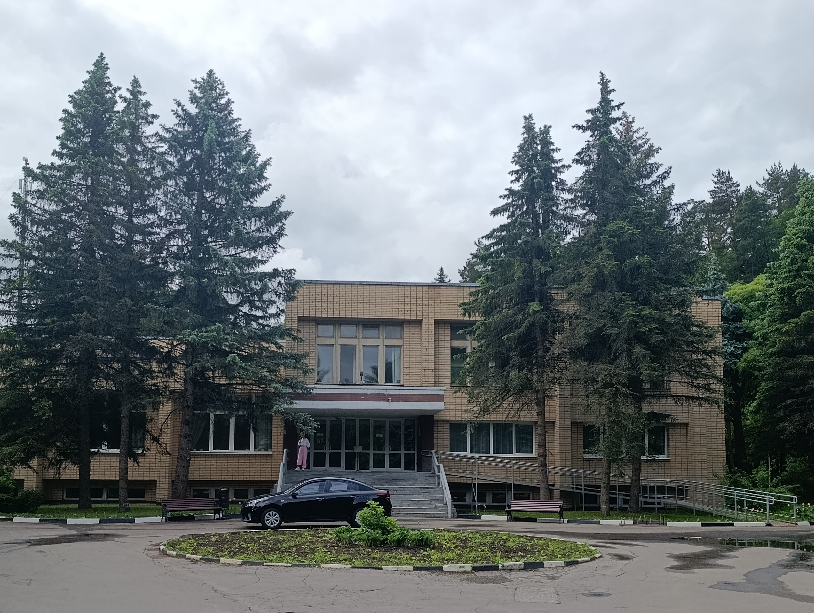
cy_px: 394
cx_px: 365
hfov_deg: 55.2
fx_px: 777
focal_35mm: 33
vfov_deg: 42.6
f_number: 1.65
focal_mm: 6.11
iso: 50
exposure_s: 1/637
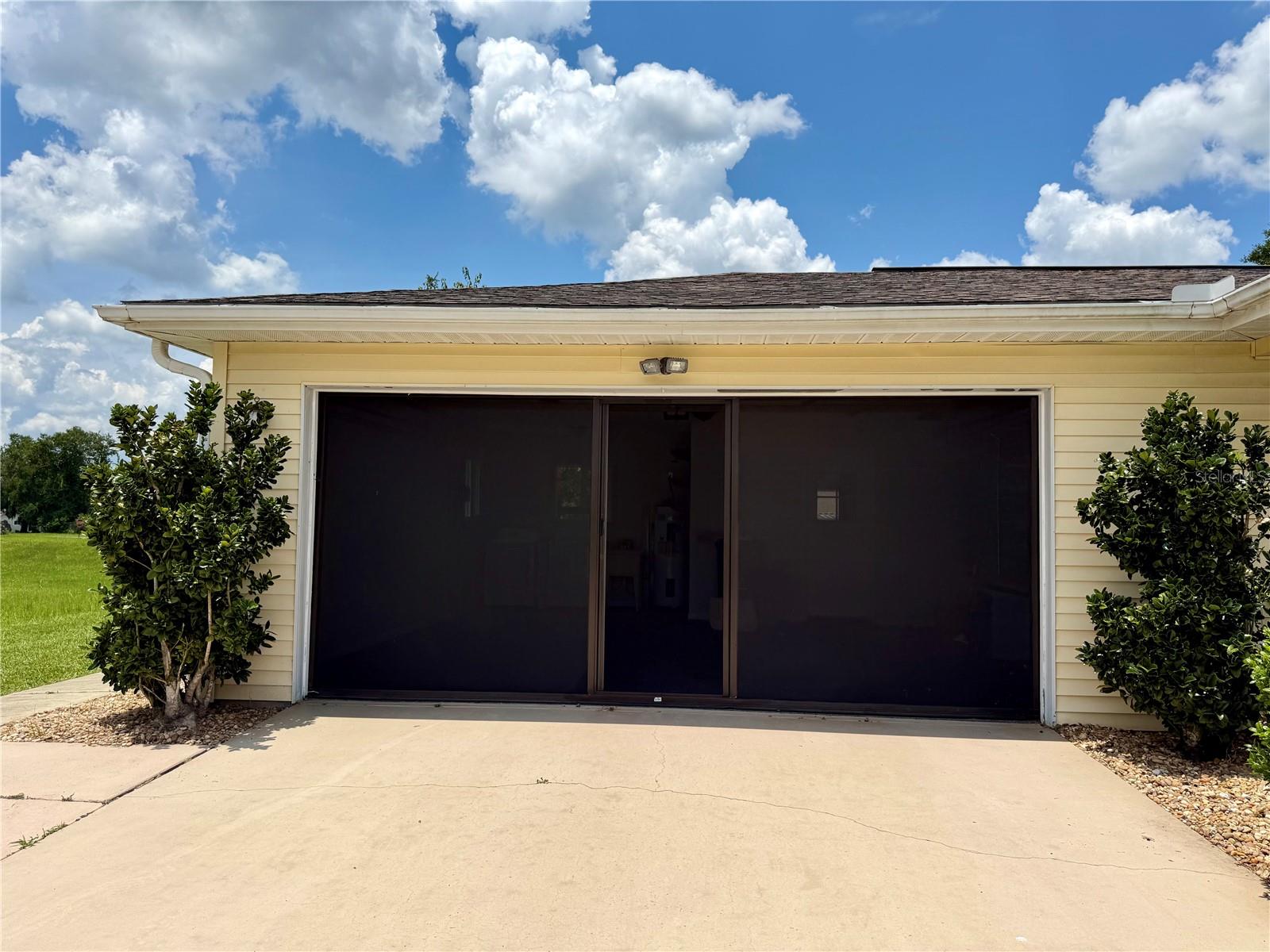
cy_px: 476
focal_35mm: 24
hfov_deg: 71.6
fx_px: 881
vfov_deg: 56.8
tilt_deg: +3.8
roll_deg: -1.2
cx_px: 635
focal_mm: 6.76
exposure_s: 1/8130
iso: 80
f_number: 1.78
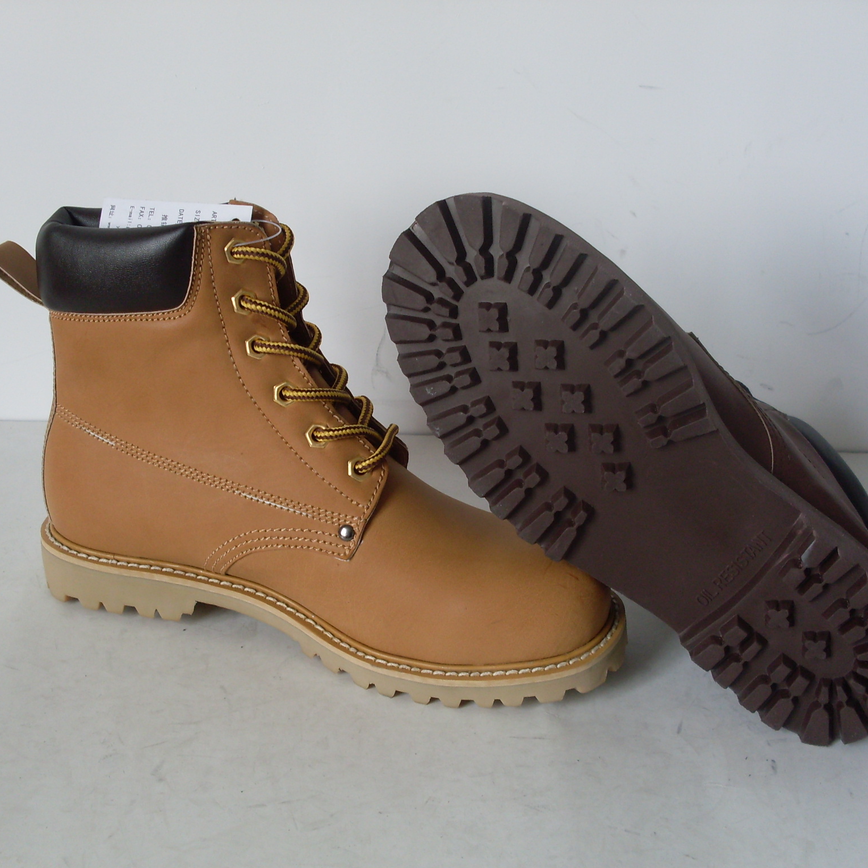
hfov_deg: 37.6
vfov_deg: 37.6
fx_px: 1277
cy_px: 434
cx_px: 439
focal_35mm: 45
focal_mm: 6.3
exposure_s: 1/30
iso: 80
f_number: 2.8
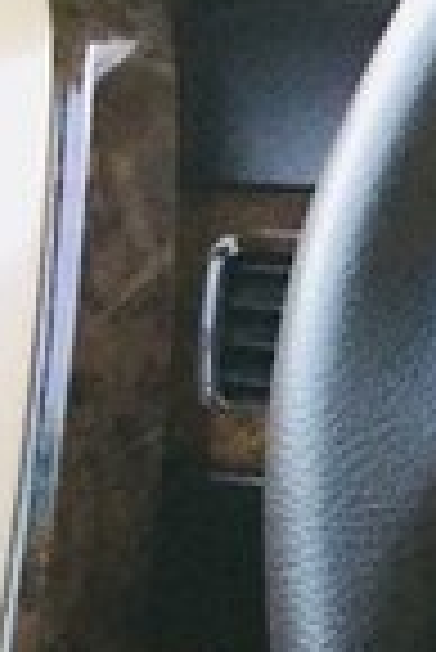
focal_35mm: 137
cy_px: 596
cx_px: 1357
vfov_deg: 14.8
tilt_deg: -22.4
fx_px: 2483
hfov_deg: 8.3
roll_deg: -1.2
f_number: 2.2
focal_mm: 4.15
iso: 250
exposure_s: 1/33
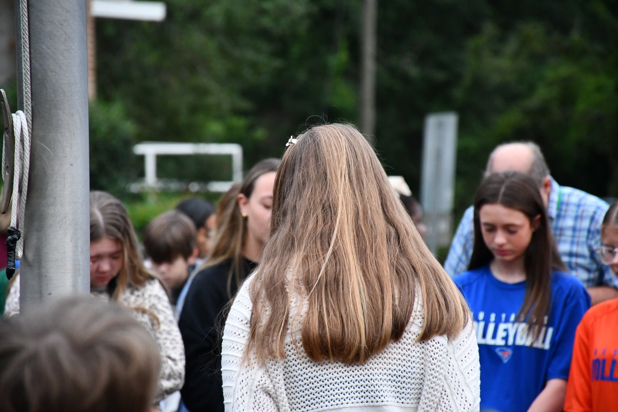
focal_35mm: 210
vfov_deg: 6.5
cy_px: 206
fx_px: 3605
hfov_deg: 9.8
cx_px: 309
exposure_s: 1/125
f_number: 5.6
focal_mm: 140
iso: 3200
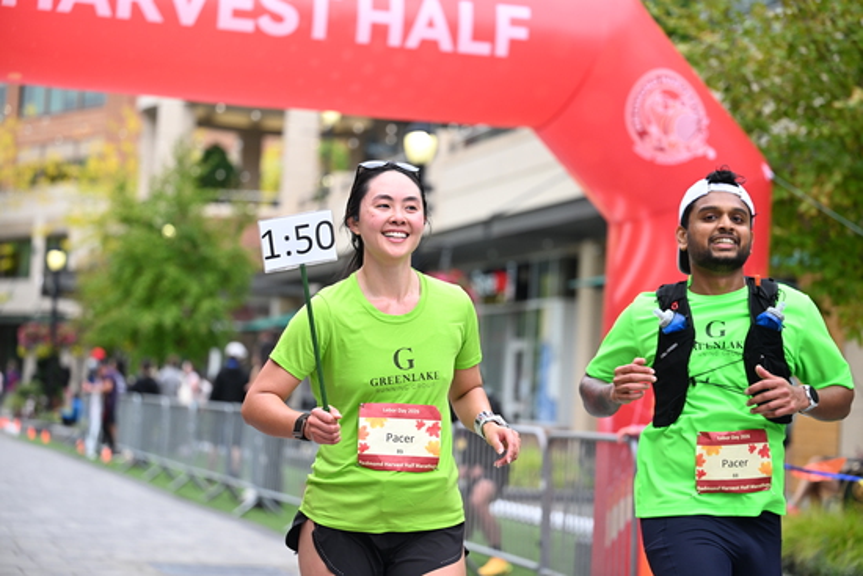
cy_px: 288
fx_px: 1990
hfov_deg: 24.5
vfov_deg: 16.5
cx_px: 432
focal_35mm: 83
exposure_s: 1/2000
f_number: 2.8
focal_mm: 83
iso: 800
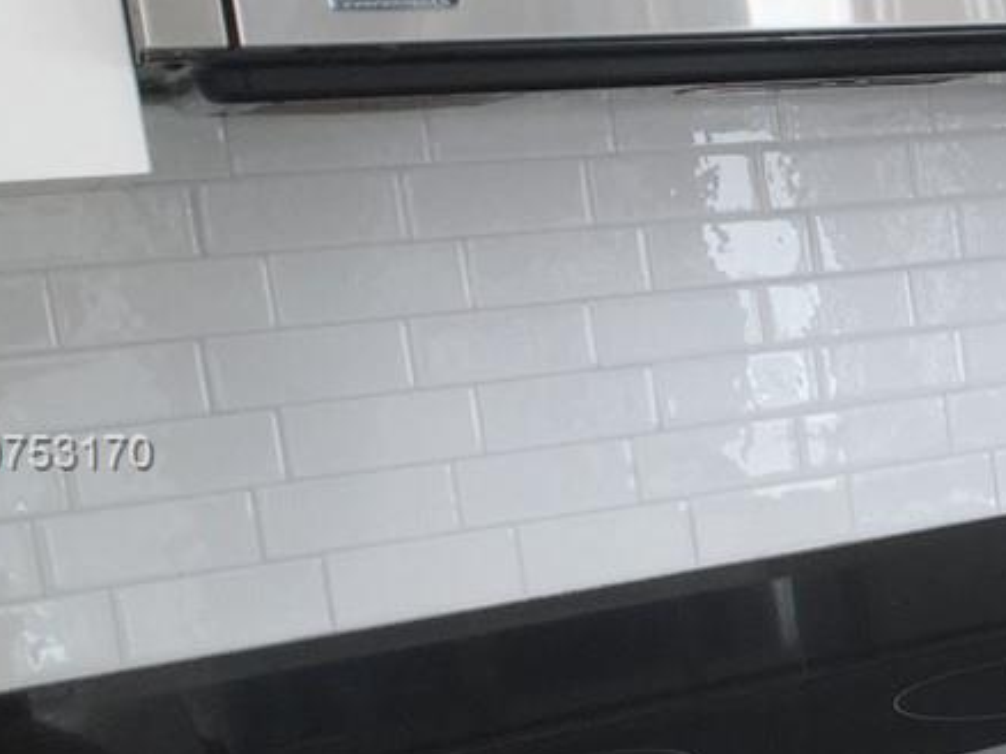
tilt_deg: -7.5
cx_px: 1626
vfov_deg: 13.9
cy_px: 455
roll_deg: +4.0
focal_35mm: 106
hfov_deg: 16.5
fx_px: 3079
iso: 25
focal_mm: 4.15
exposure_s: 1/227
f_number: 2.2
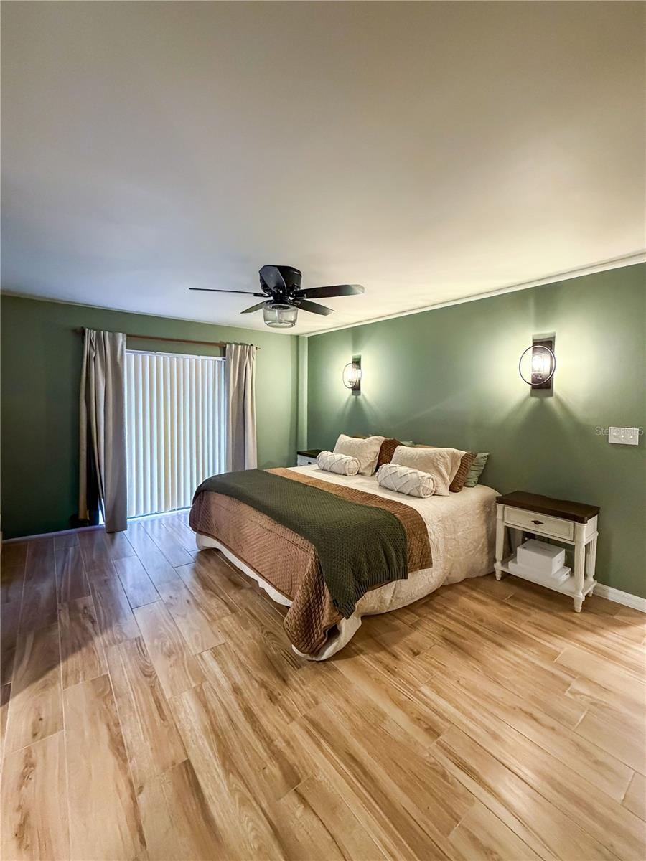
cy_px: 430
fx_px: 348
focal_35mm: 14
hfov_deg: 85.7
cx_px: 323
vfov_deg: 102.1
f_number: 2.2
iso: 800
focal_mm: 2.22
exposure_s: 1/60
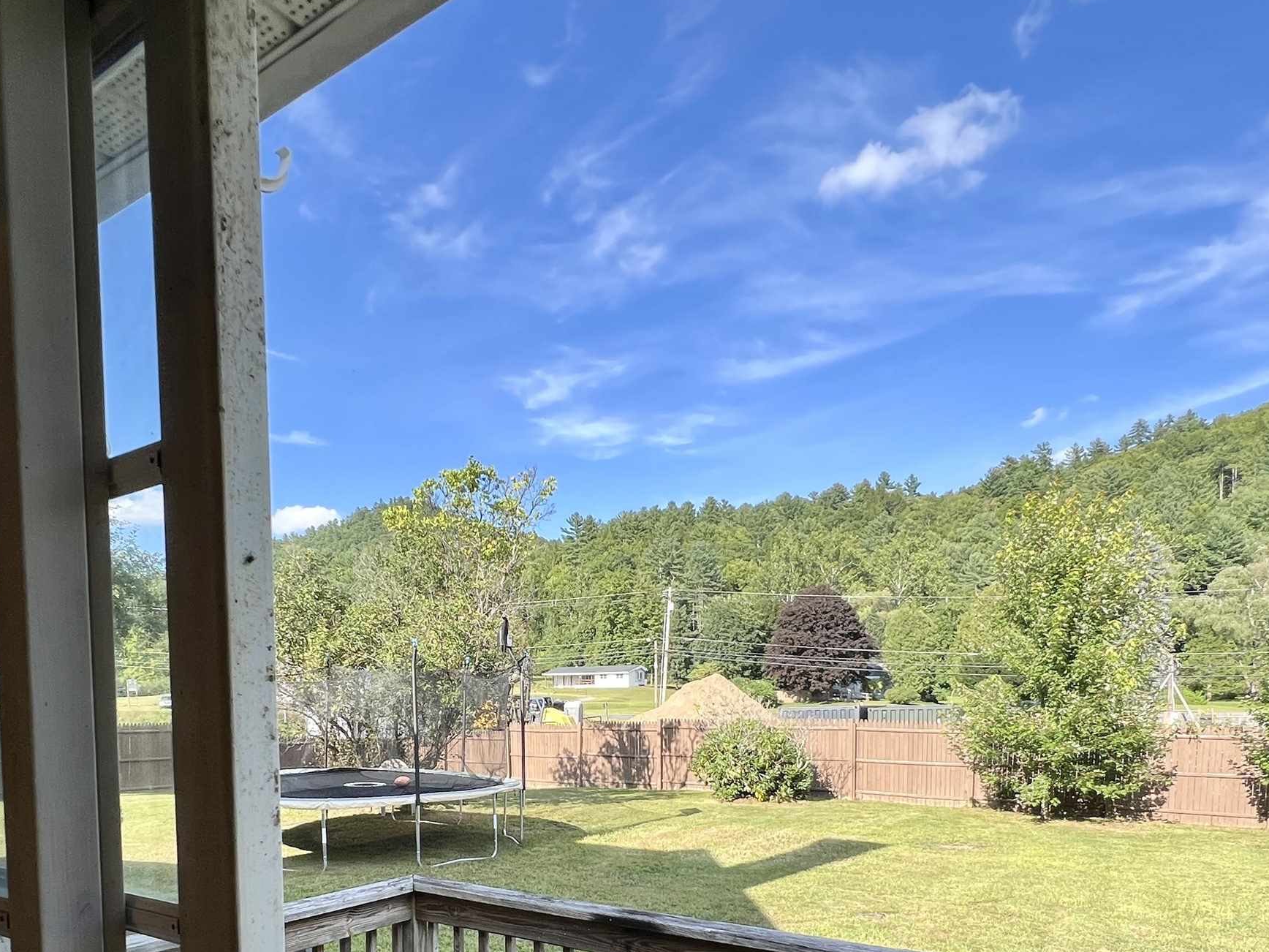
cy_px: 772
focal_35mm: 23
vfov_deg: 54.5
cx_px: 552
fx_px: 843
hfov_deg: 73.6
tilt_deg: -4.6
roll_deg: +0.6
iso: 32
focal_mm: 1.57
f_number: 1.8
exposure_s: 1/592
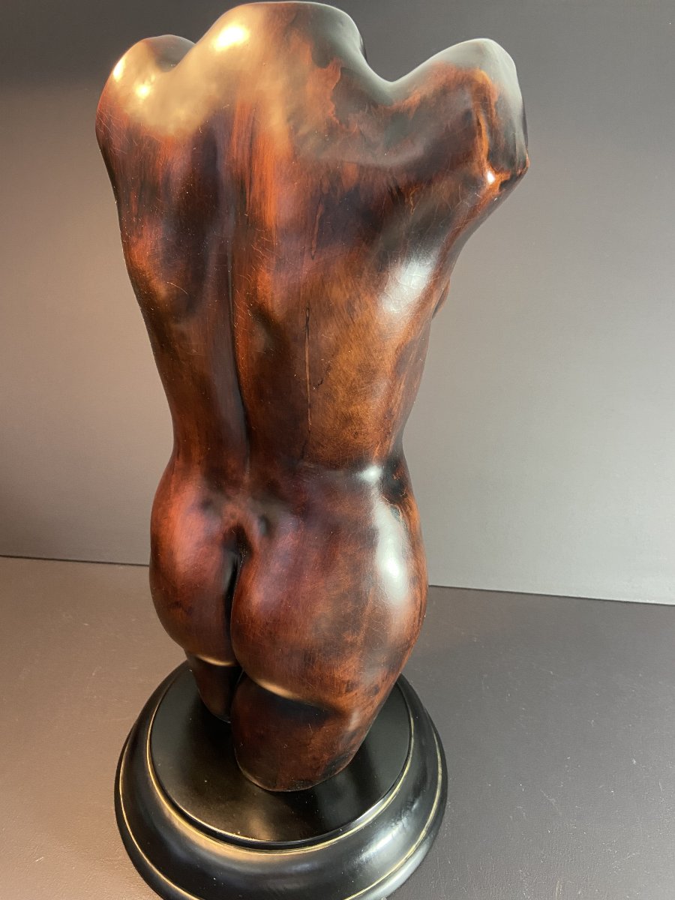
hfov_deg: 53.1
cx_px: 338
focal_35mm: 26
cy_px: 450
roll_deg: -0.5
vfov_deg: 67.3
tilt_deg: -25.8
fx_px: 676
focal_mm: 4.25
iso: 320
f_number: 1.8
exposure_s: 1/33
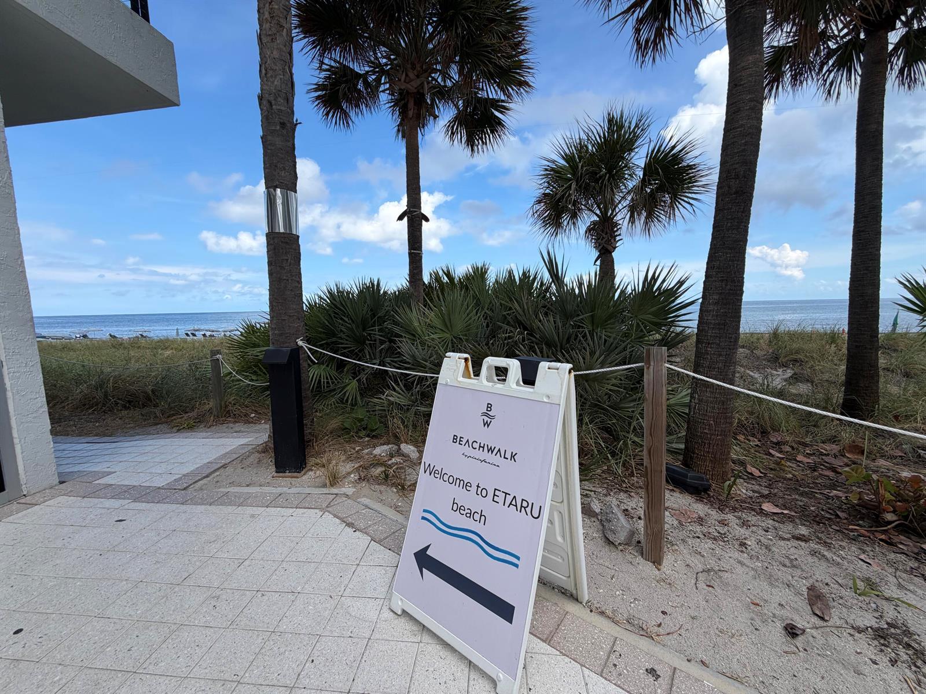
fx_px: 375
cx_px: 463
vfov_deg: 85.7
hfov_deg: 102.1
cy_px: 347
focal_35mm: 14
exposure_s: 1/770
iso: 32
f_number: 2.2
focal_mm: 2.22
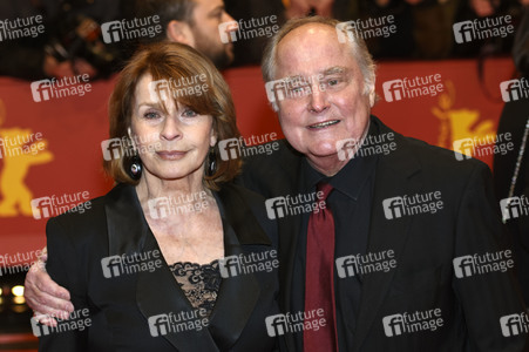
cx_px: 264
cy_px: 176
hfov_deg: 19.5
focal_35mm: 105
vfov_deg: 13.0
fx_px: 1542
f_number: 3.5
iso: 400
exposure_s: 1/320
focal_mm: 70
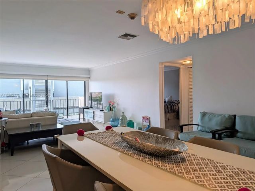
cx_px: 128
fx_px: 177
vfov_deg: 56.8
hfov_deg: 71.6
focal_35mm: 24
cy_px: 96
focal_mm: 6.9
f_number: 1.68
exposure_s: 1/210
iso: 17
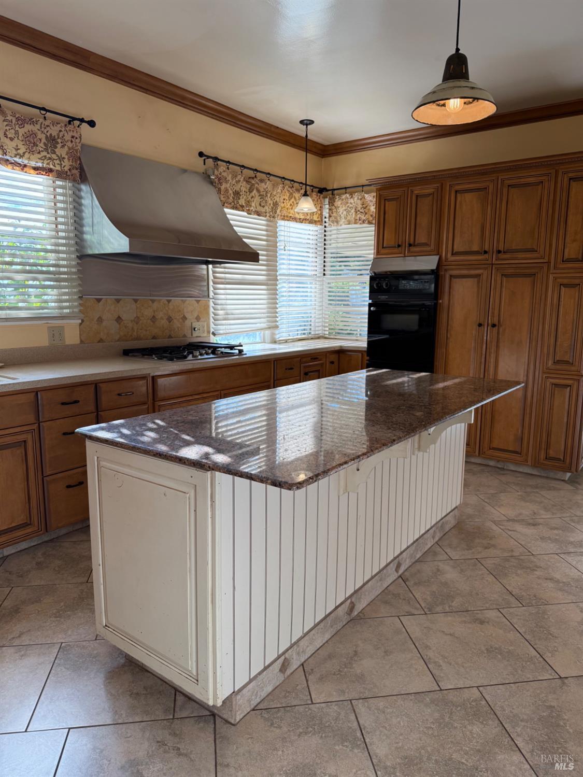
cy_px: 388
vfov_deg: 71.6
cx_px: 292
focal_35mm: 24
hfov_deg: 56.8
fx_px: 539
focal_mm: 6.76
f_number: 1.78
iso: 100
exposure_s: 1/361
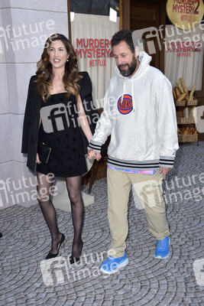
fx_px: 357
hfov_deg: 31.9
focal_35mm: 42
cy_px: 153
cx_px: 102
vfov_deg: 46.4
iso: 320
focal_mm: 42
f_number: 6.3
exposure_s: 1/250
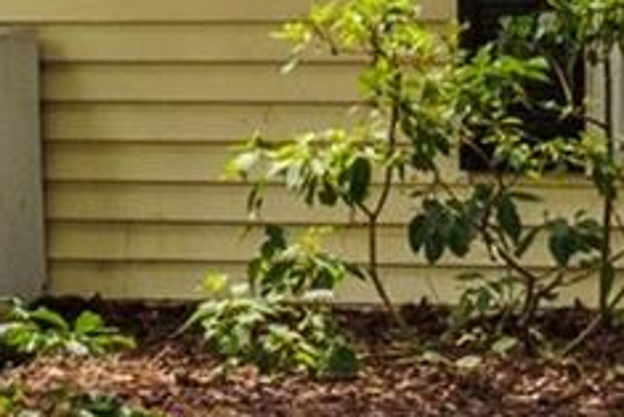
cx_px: -1134
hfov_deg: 5.5
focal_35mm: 354
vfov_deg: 3.9
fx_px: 6140
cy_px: -143
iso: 160
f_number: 8
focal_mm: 35
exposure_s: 1/250
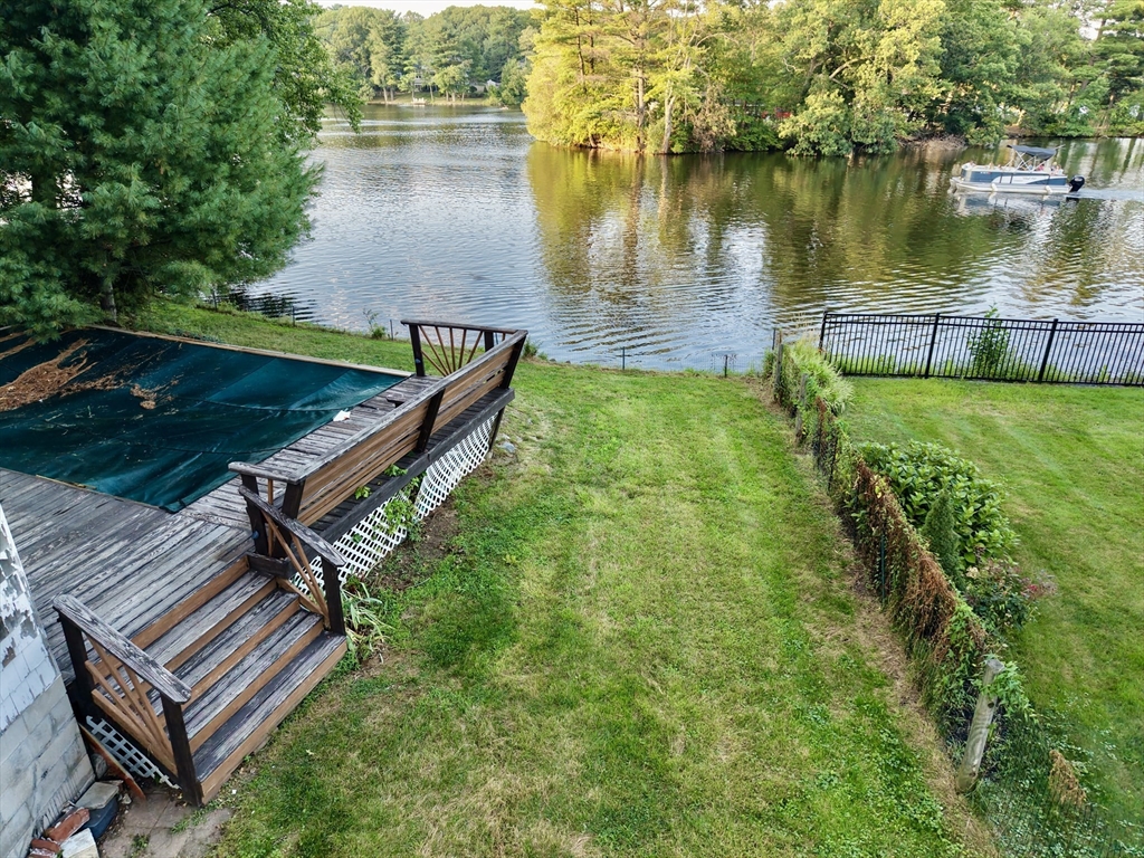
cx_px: 572
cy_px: 429
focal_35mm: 24
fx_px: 793
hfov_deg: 71.6
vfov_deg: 56.8
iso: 100
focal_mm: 8.67
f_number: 1.8
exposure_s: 1/125
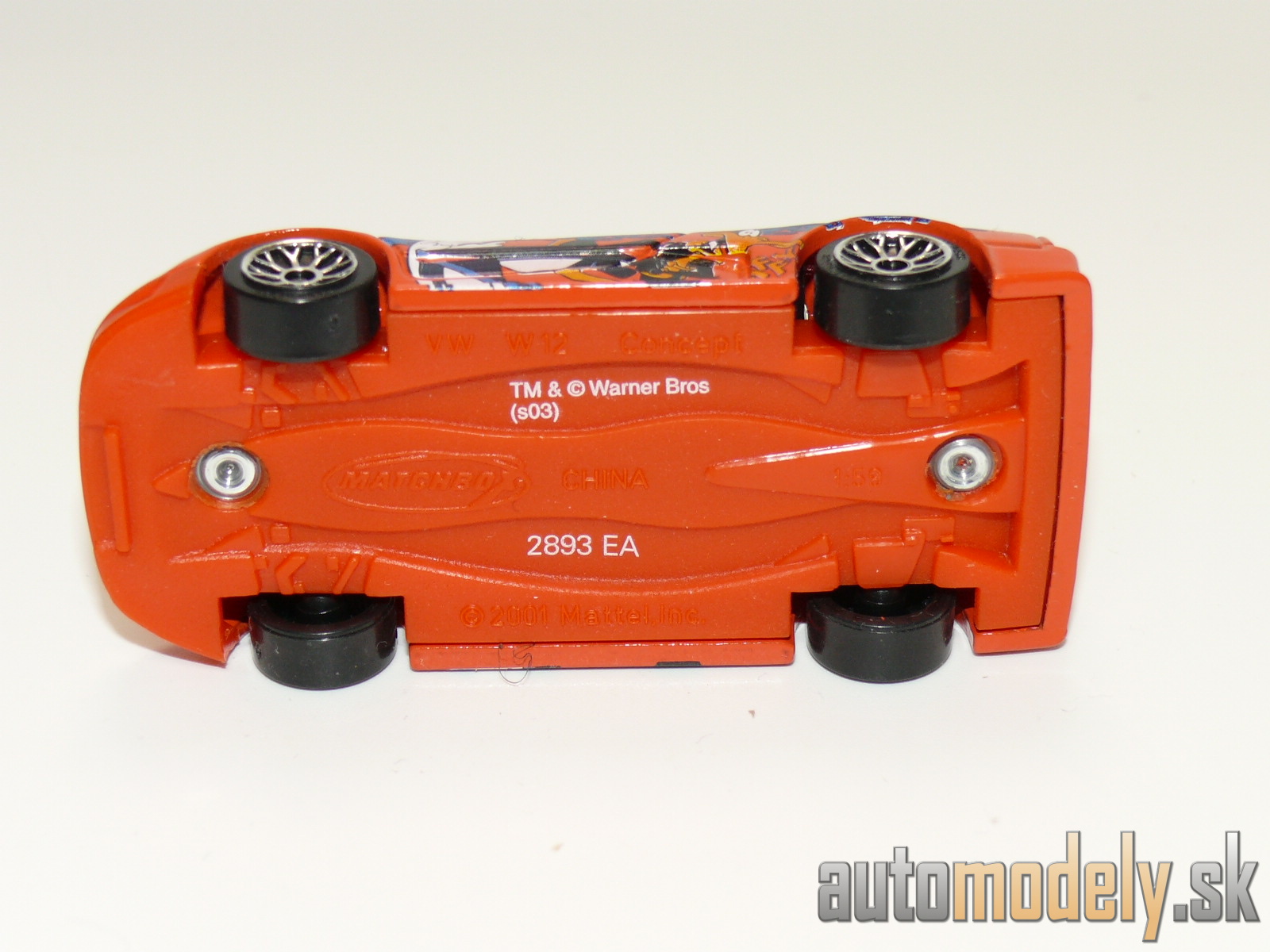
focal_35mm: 82
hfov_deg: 23.8
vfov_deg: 18.0
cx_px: 635
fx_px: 3008
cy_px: 476
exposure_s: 1/30
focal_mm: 12
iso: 100
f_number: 4
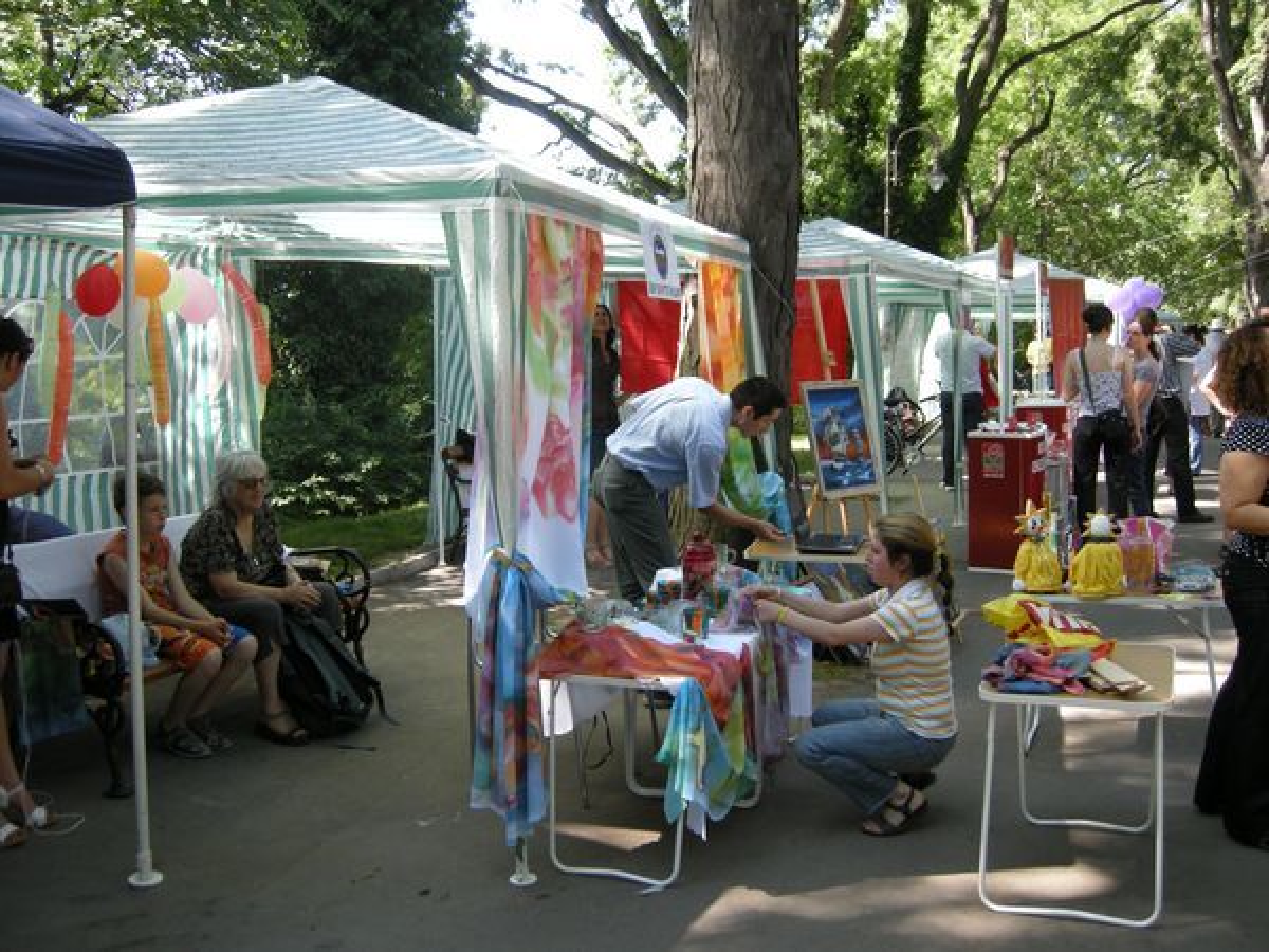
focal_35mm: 35
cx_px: 634
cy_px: 476
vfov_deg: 40.7
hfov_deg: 52.6
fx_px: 1283
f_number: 3
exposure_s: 1/73.7
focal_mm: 7.5
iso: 64
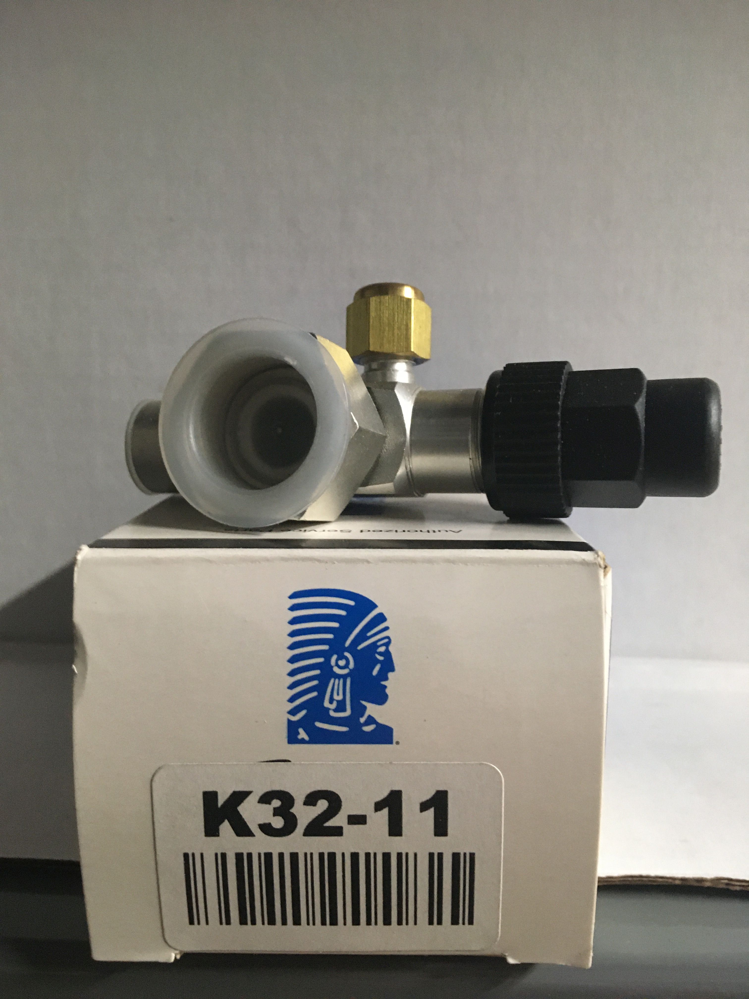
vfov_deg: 61.7
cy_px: 500
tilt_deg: -8.5
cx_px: 374
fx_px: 837
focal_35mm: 29
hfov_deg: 48.2
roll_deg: +0.6
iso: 200
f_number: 2.2
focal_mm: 4.15
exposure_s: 1/17
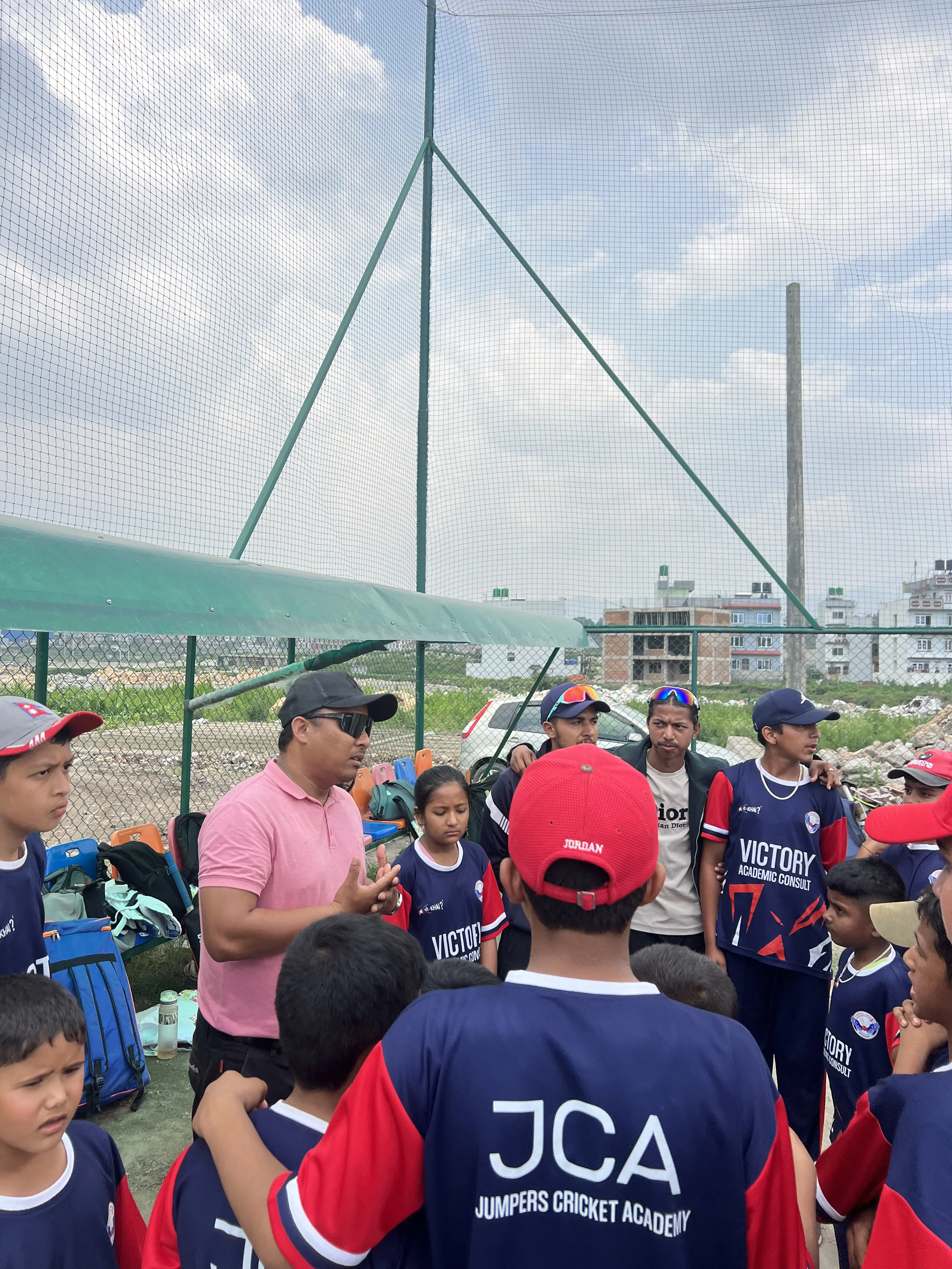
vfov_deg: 67.3
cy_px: 634
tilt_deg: +3.3
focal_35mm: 26
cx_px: 476
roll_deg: -1.3
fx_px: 953
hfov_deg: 53.1
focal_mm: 5.7
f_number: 1.5
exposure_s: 1/2457
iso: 50
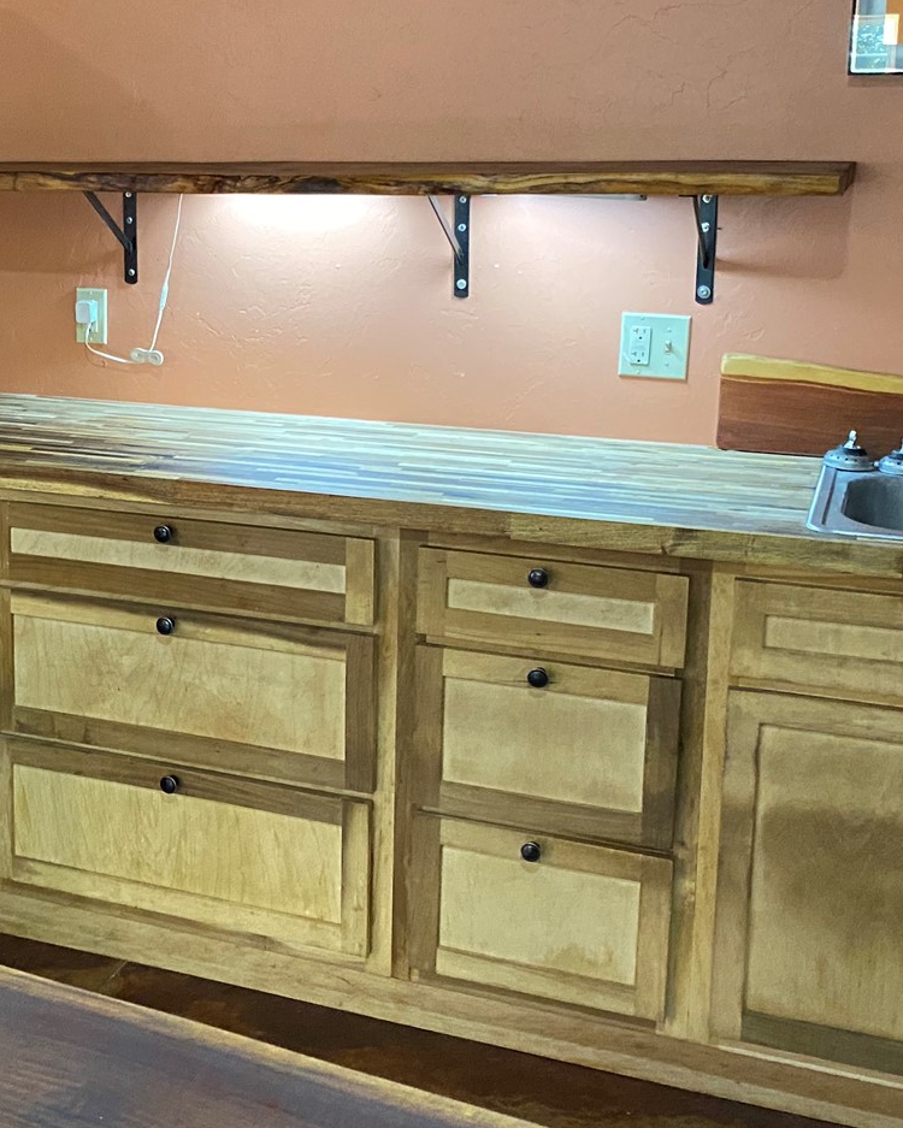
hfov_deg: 27.9
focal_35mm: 52
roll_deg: -0.3
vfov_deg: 35.7
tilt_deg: -11.8
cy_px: 397
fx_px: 1737
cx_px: 63
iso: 500
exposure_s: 1/40
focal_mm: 4.25
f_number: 1.8
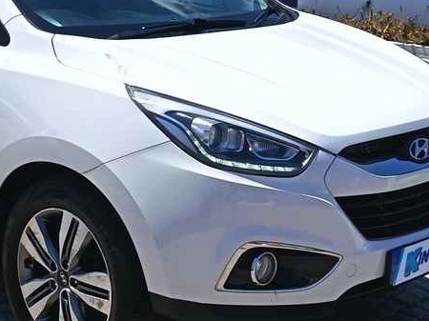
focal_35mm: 82
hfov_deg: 23.5
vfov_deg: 17.9
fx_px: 1016
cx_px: 94
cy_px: 110
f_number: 1.75
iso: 100
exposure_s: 1/1112
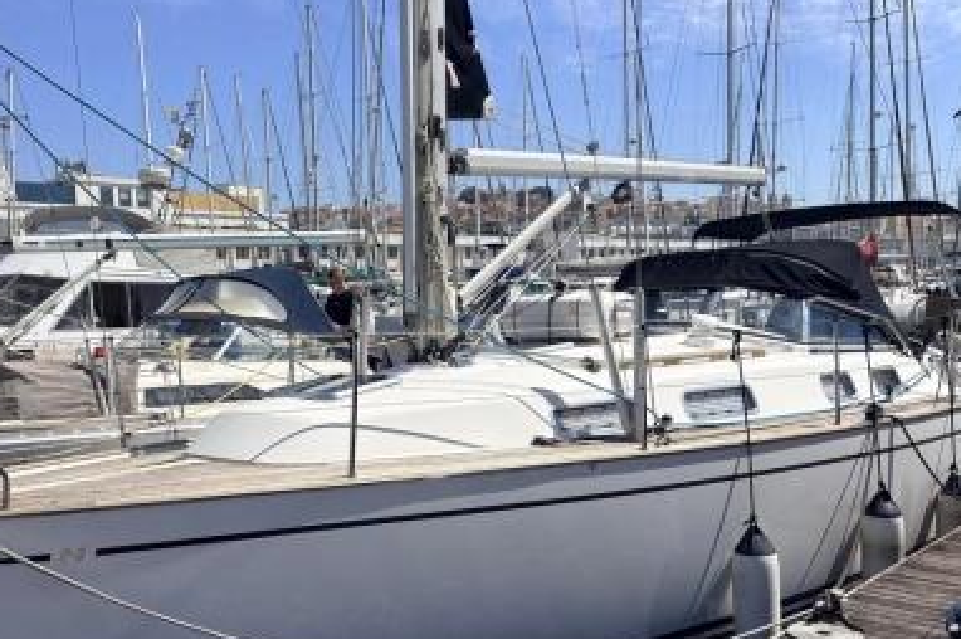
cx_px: 330
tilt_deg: -4.6
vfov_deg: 34.0
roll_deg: +2.5
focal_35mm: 39
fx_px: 1040
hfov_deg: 48.8
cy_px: 384
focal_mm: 5.96
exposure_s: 1/5348
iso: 50
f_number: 1.6
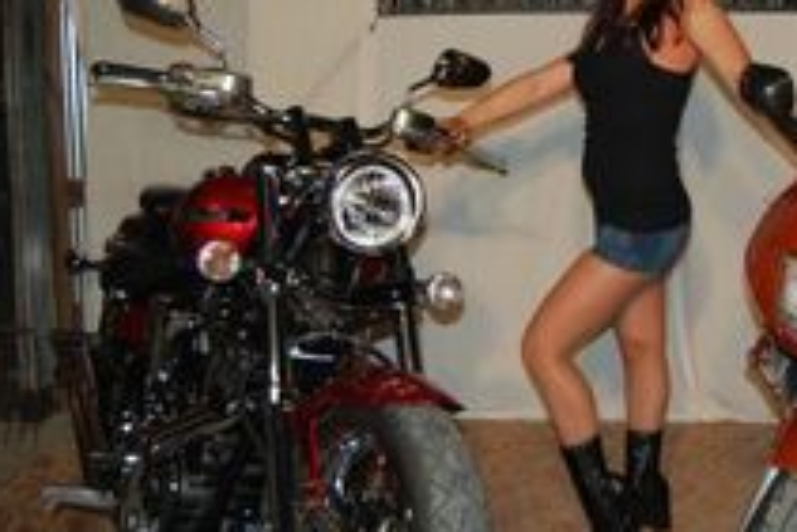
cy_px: 198
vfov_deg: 26.4
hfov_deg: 37.8
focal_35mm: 51
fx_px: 1130
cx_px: 610
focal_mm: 18
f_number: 3.5
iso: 200
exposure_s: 1/60
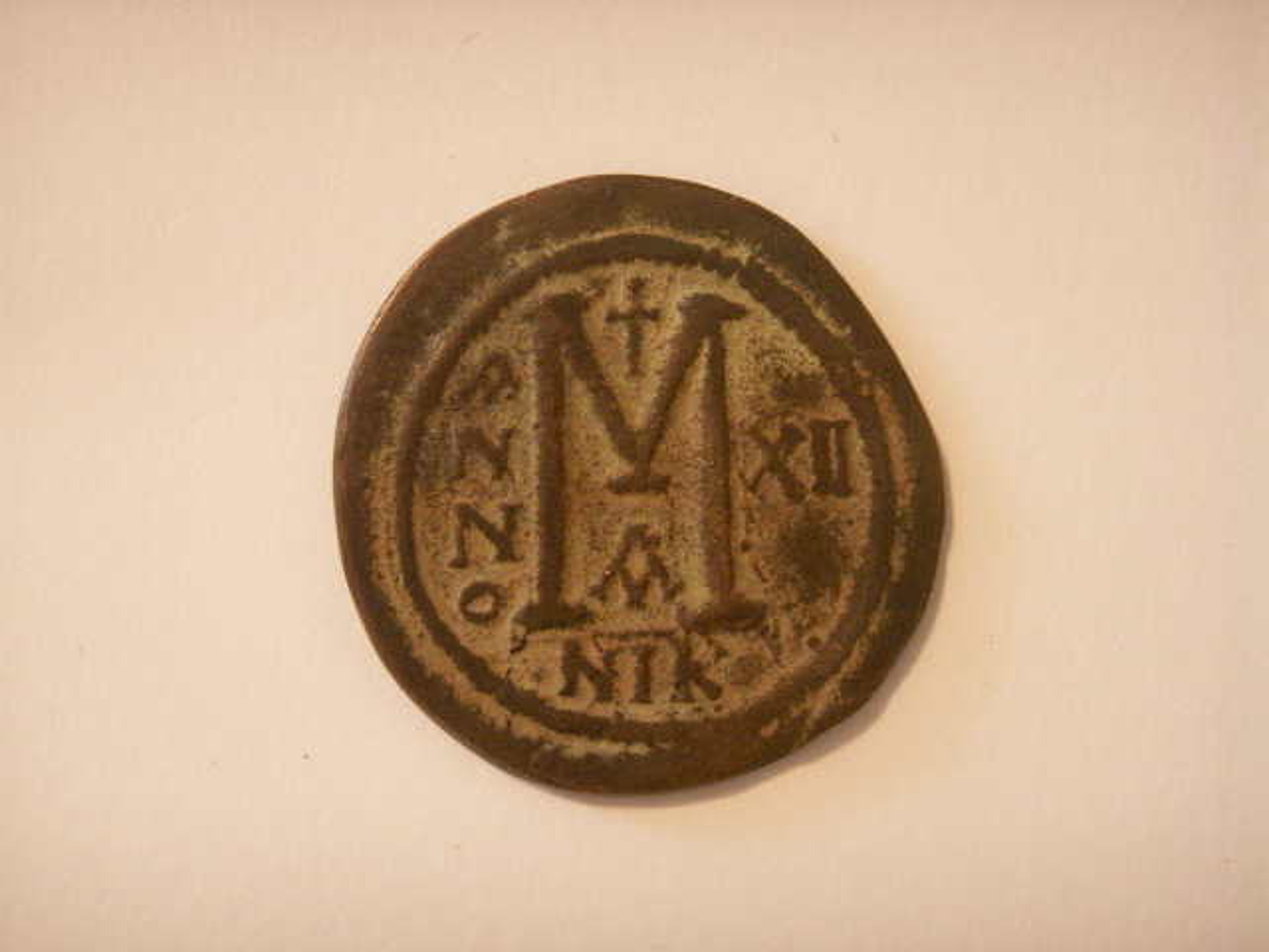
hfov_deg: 38.2
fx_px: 1833
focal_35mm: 50
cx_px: 634
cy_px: 476
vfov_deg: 29.1
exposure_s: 1/4
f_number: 3.5
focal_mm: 10.6
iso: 160
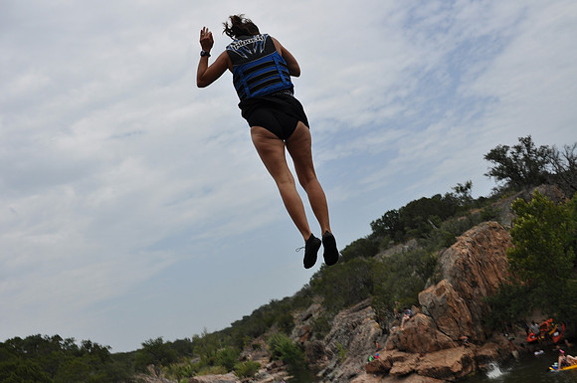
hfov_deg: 53.2
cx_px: 288
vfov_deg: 36.8
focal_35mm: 36
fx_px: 576
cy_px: 192
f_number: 8
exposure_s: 1/800
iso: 200
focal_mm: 24
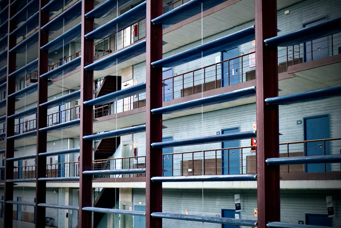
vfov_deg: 19.5
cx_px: 170
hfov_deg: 28.8
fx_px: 663
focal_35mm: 70
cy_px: 114
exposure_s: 1/160
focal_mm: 70
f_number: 4
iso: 4000
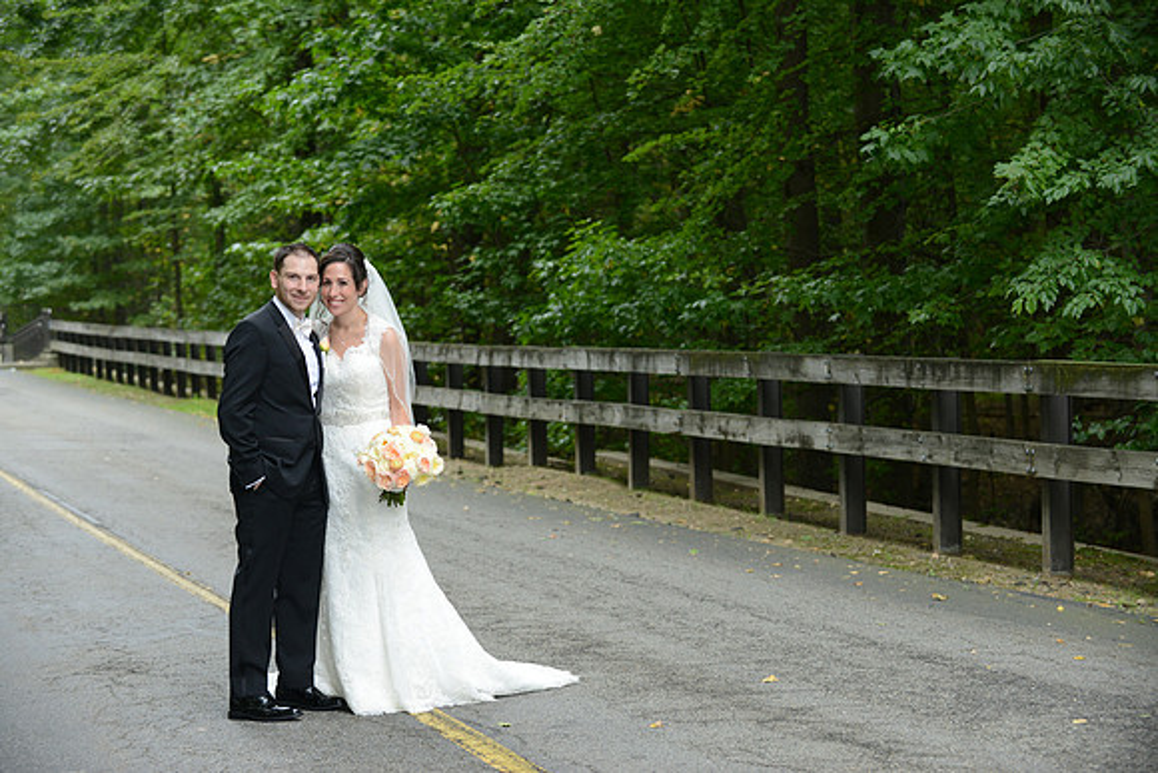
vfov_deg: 15.9
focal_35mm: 86
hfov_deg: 23.6
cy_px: 386
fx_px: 2767
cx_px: 579
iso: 500
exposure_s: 1/200
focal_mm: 86
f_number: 5
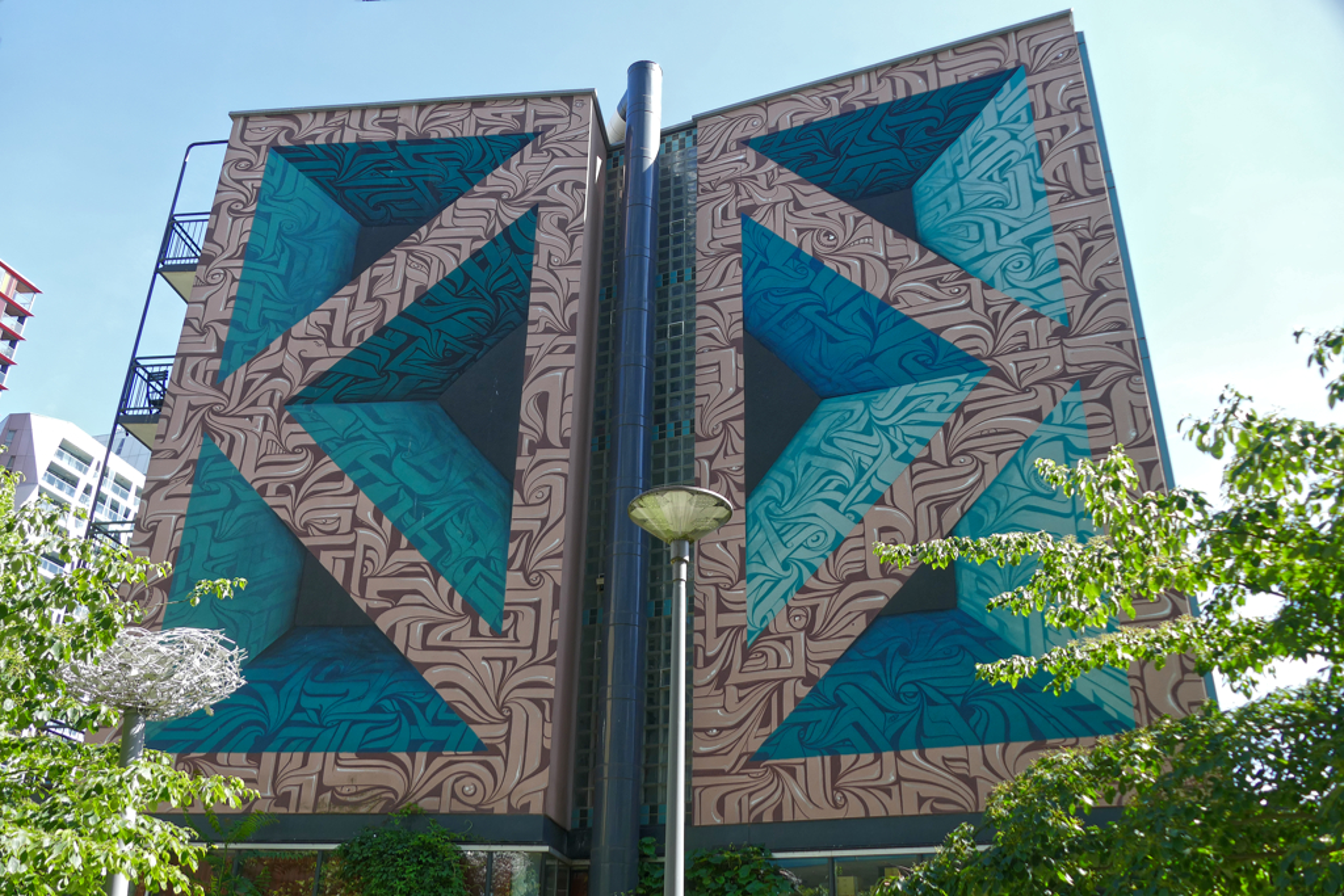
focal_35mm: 30
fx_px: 1120
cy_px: 448
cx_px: 672
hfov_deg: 61.9
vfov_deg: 43.6
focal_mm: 11.1
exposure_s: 1/400
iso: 125
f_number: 3
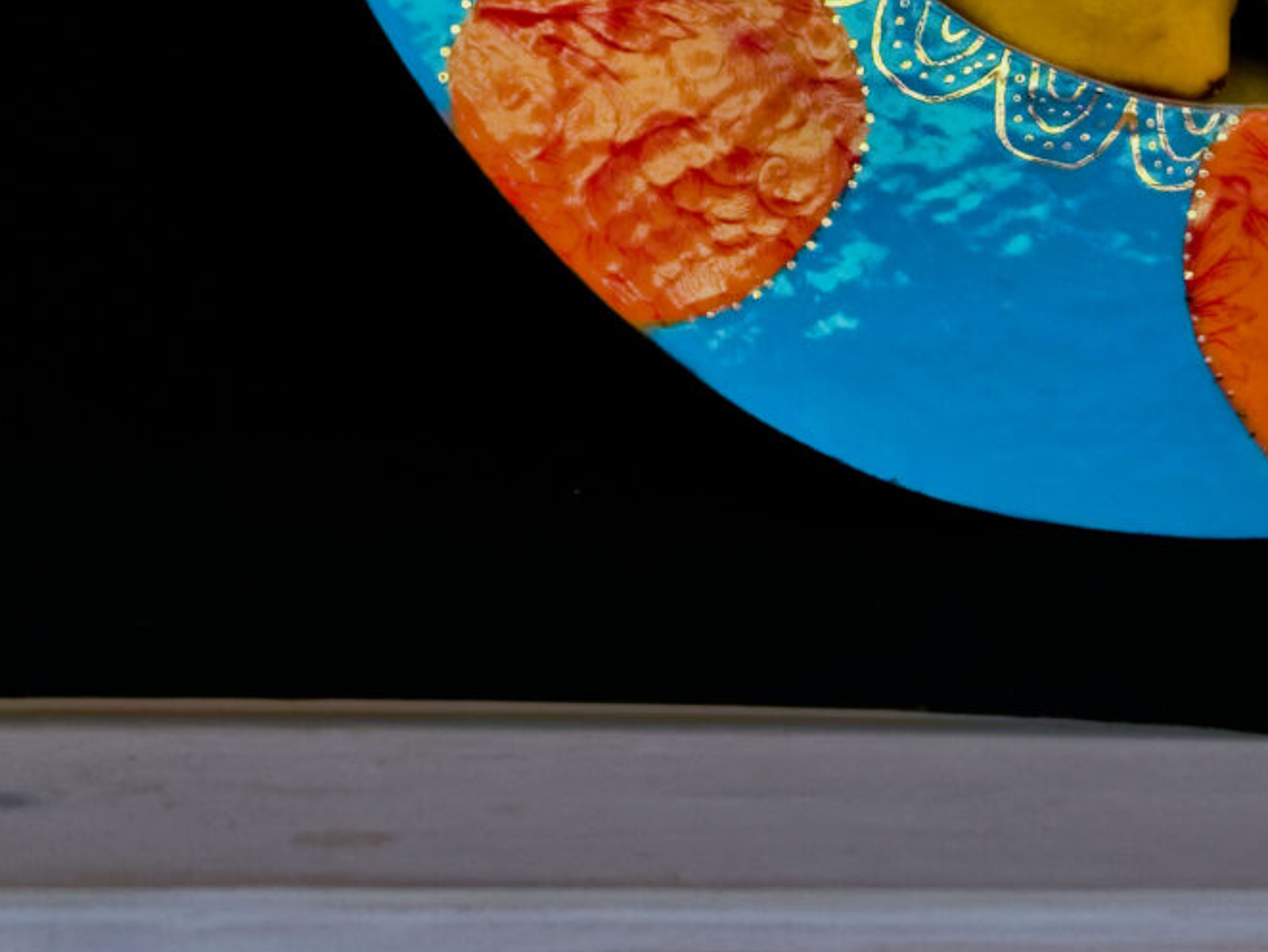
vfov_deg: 3.6
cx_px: 1112
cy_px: -462
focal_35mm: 416
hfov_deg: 4.8
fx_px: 15244
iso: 1000
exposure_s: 1/500
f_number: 7.1
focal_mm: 112
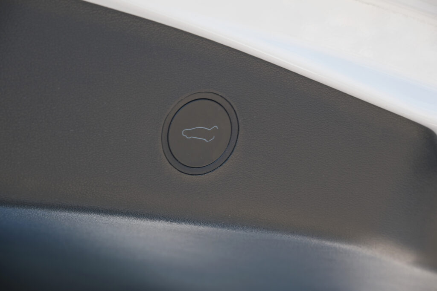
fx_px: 813
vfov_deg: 20.3
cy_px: 146
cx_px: 218
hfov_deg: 30.1
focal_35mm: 67
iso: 160
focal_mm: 44.5
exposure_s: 1/50
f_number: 9
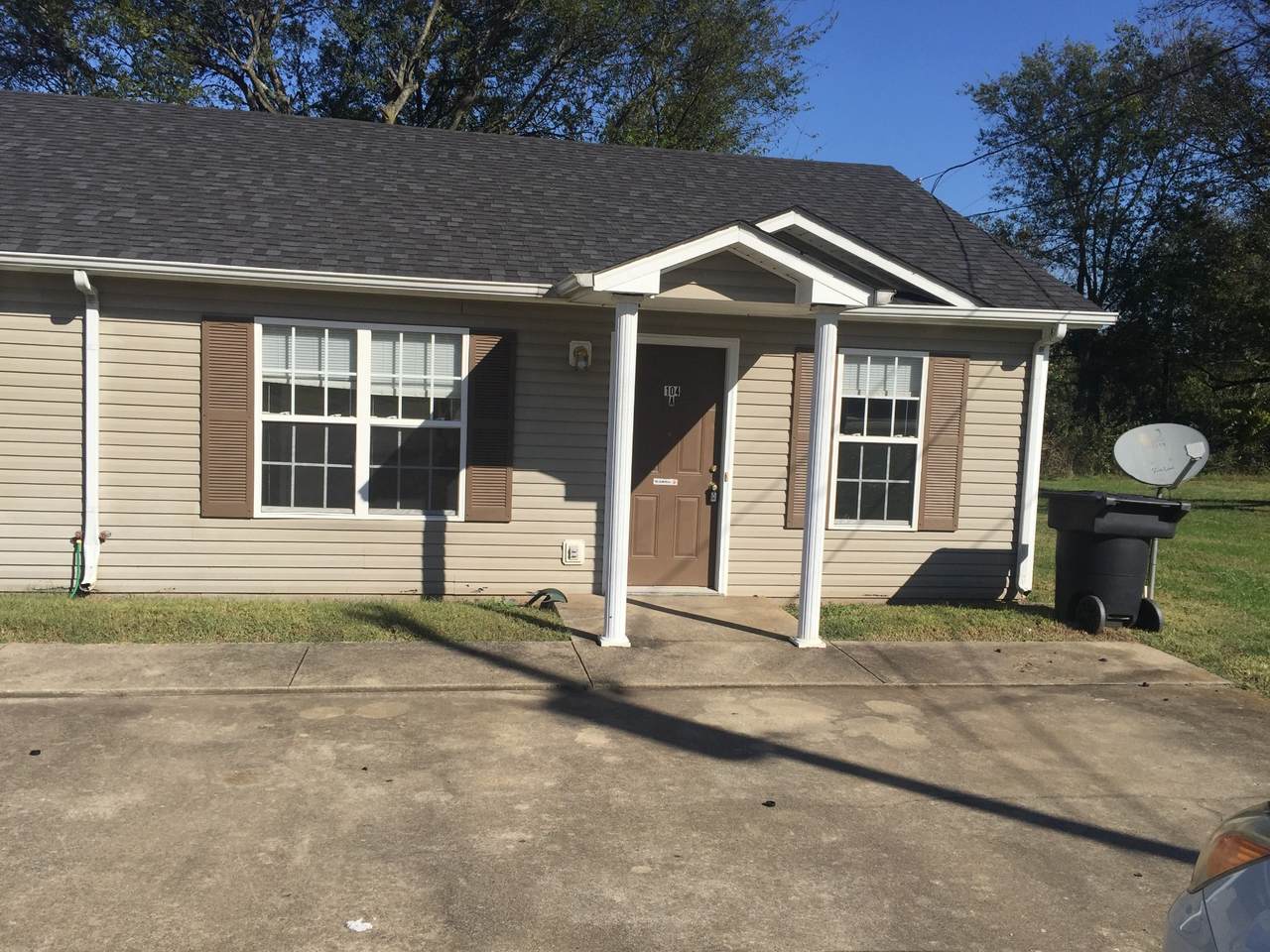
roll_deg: -4.6
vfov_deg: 48.2
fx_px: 1064
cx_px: 635
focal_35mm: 29
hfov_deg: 61.7
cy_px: 476
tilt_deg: -5.0
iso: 32
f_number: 2.2
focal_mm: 4.15
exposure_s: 1/2639
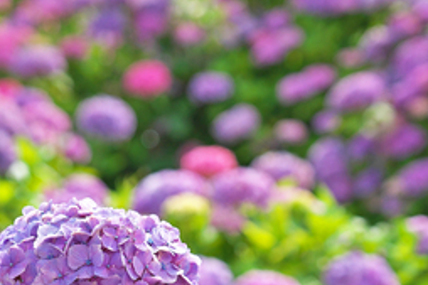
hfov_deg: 10.5
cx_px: 98
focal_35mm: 196
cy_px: 281
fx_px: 2329
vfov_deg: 7.0
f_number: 5
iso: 200
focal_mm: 84
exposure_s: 1/400
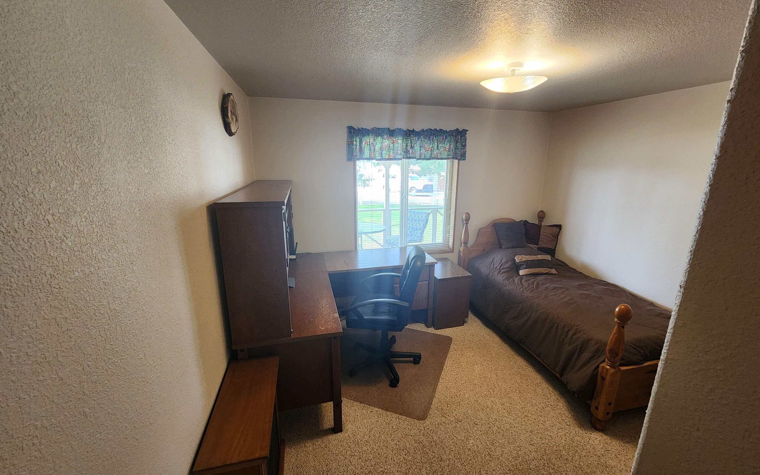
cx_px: 383
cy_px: 245
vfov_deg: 78.6
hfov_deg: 105.3
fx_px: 290
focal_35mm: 14
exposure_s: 1/60
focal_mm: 2.2
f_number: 2.2
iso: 250
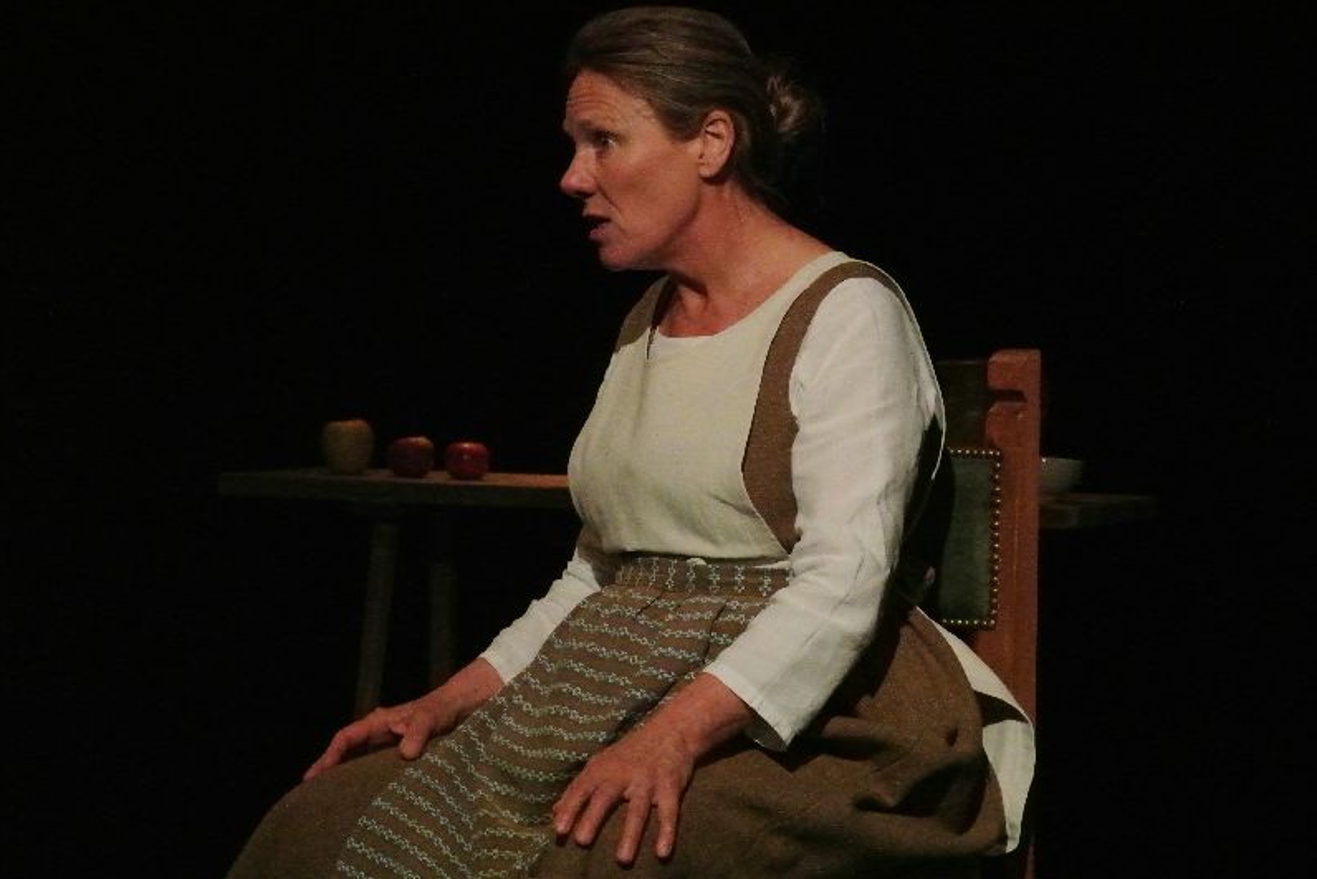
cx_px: 658
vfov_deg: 7.3
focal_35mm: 187
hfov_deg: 11.0
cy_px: 440
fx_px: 6842
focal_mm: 69
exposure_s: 1/100
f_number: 8
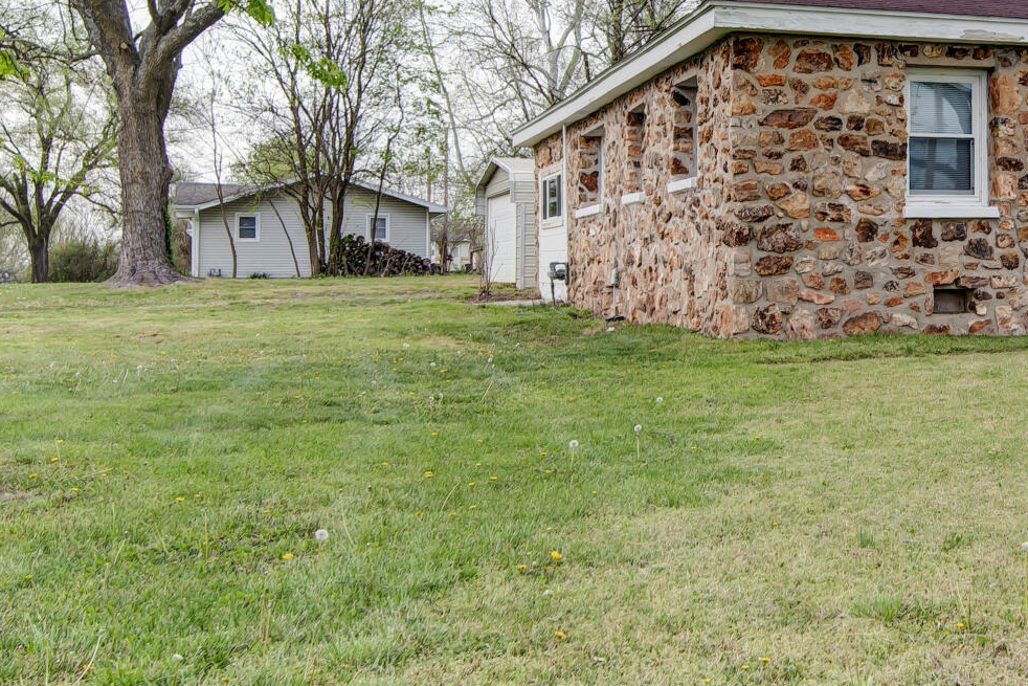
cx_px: 945
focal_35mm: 55
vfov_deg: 24.6
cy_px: 257
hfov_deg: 34.1
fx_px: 1571
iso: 100
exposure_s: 1/60
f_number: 6.3
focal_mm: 18
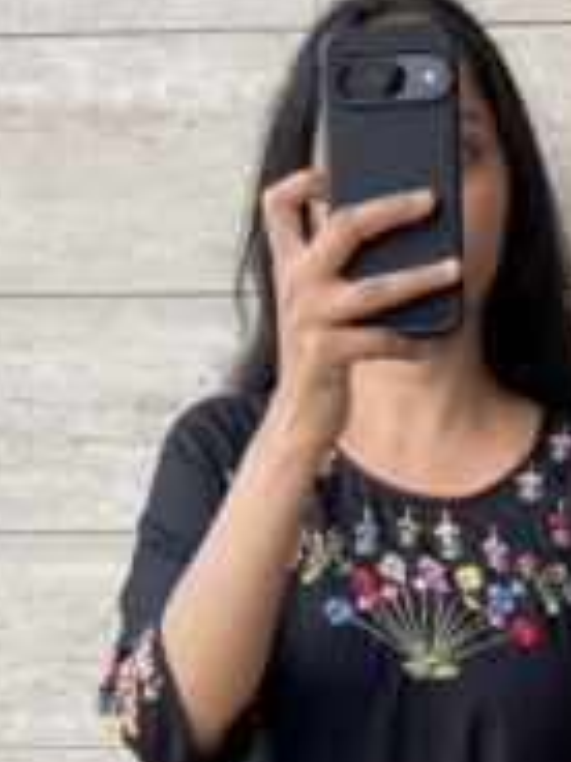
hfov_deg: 19.3
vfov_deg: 22.3
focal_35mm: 76
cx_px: 372
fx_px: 1672
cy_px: 1060
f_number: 1.6
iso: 32
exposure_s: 1/148
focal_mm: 5.1
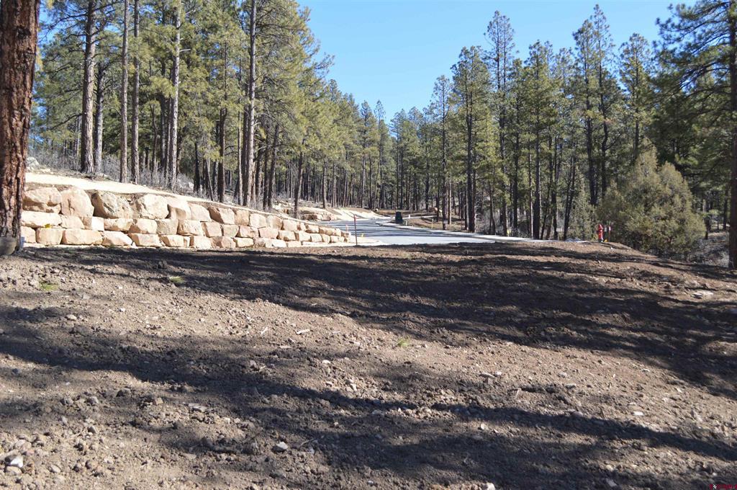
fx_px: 889
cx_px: 368
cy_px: 245
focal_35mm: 44
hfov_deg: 45.0
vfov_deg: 30.8
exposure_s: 1/160
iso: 100
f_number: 6.3
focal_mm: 29
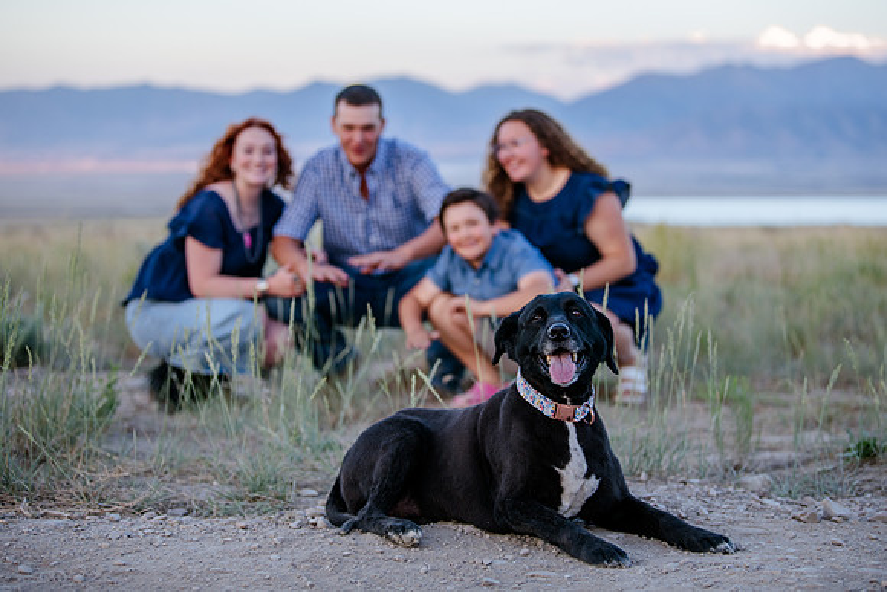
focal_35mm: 78
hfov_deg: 26.1
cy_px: 271
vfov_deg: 17.5
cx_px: 454
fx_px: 1917
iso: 200
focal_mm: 70
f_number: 2.8
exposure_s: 1/200
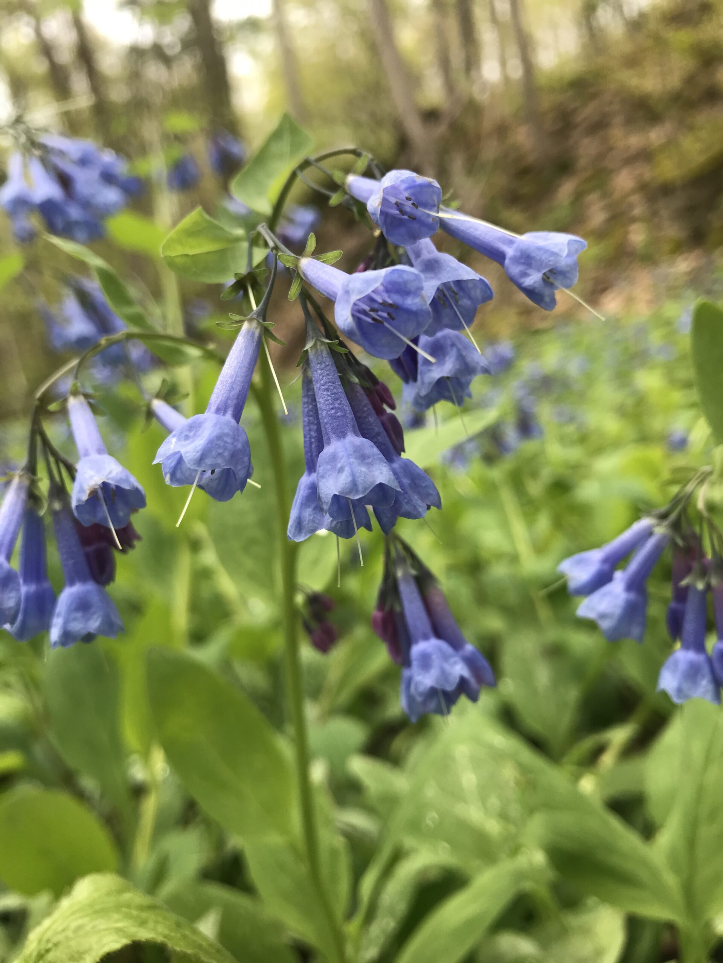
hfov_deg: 49.7
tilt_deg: -4.2
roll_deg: +11.0
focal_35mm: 28
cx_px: 362
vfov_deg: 63.4
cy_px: 482
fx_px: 780
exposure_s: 1/443
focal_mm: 3.99
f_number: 1.8
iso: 20
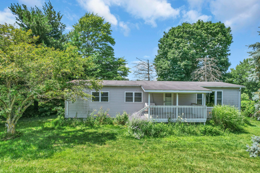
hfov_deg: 78.6
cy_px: 86
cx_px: 130
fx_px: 159
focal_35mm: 22
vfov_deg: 57.2
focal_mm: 8.38
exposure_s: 1/1250
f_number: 2.8
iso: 110
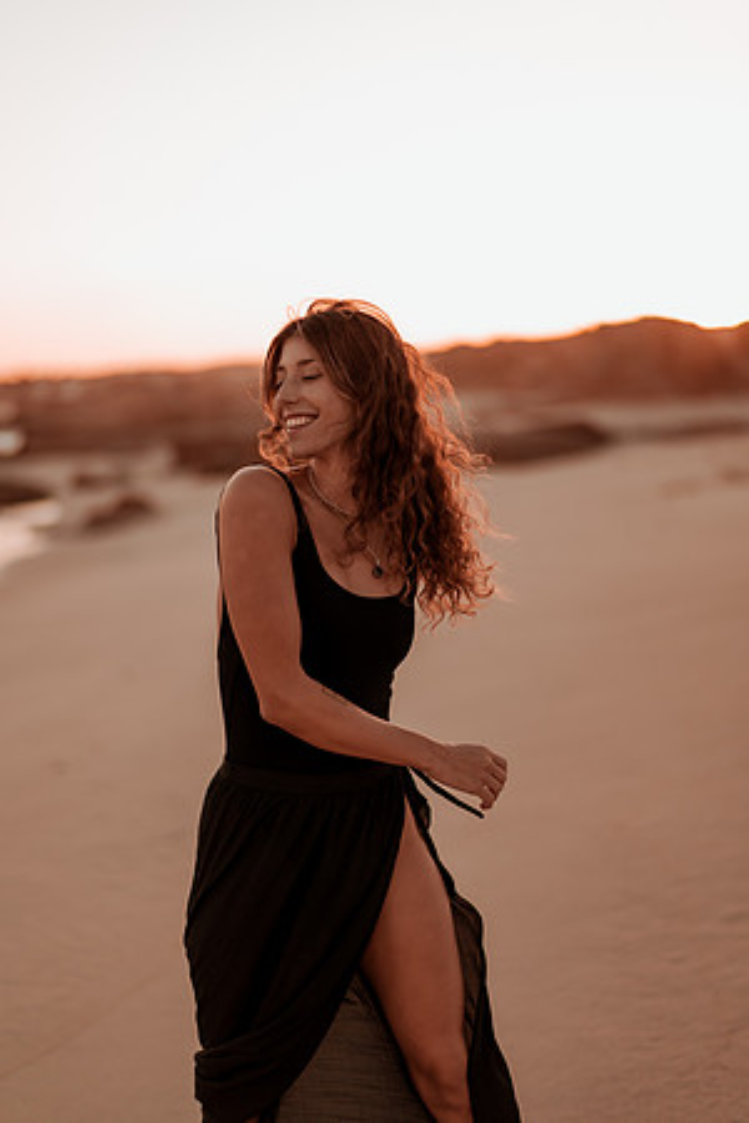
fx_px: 1810
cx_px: 374
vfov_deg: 34.5
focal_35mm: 58
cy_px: 562
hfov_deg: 23.4
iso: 100
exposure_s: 1/800
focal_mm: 58
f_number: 1.4
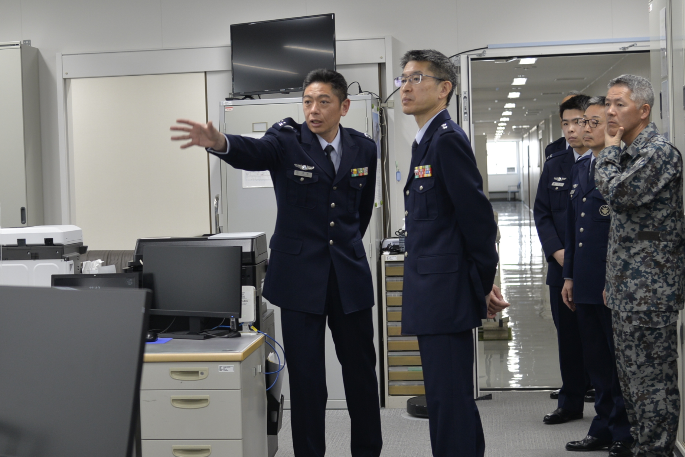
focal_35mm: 75
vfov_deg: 18.2
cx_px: 210
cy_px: 214
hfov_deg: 26.8
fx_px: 1428
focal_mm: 46
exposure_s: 1/125
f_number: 4
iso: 400
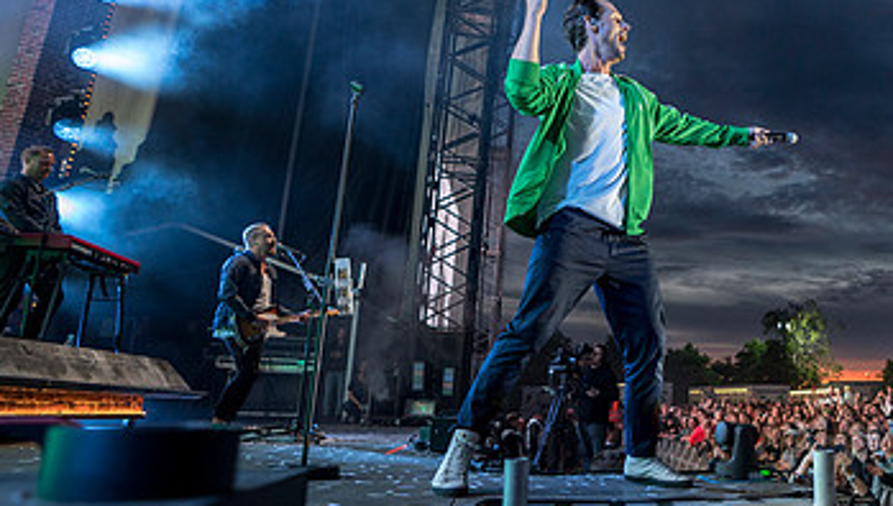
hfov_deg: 61.0
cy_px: 219
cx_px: 705
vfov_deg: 40.3
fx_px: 688
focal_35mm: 29
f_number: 2.8
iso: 800
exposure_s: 1/500
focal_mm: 16
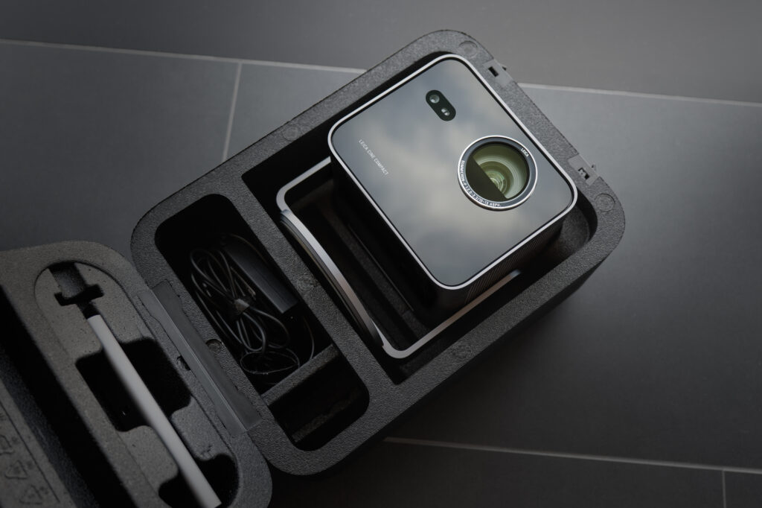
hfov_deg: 58.7
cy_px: 254
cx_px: 381
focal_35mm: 32
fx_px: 677
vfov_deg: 41.1
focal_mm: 32
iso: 320
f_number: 3.1
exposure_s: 1/80
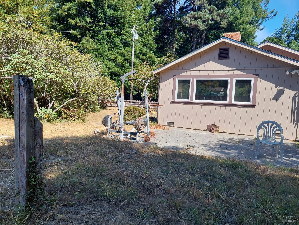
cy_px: 112
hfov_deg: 71.6
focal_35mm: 24
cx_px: 150
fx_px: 207
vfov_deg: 56.8
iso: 40
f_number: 1.8
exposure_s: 1/593
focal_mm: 5.23
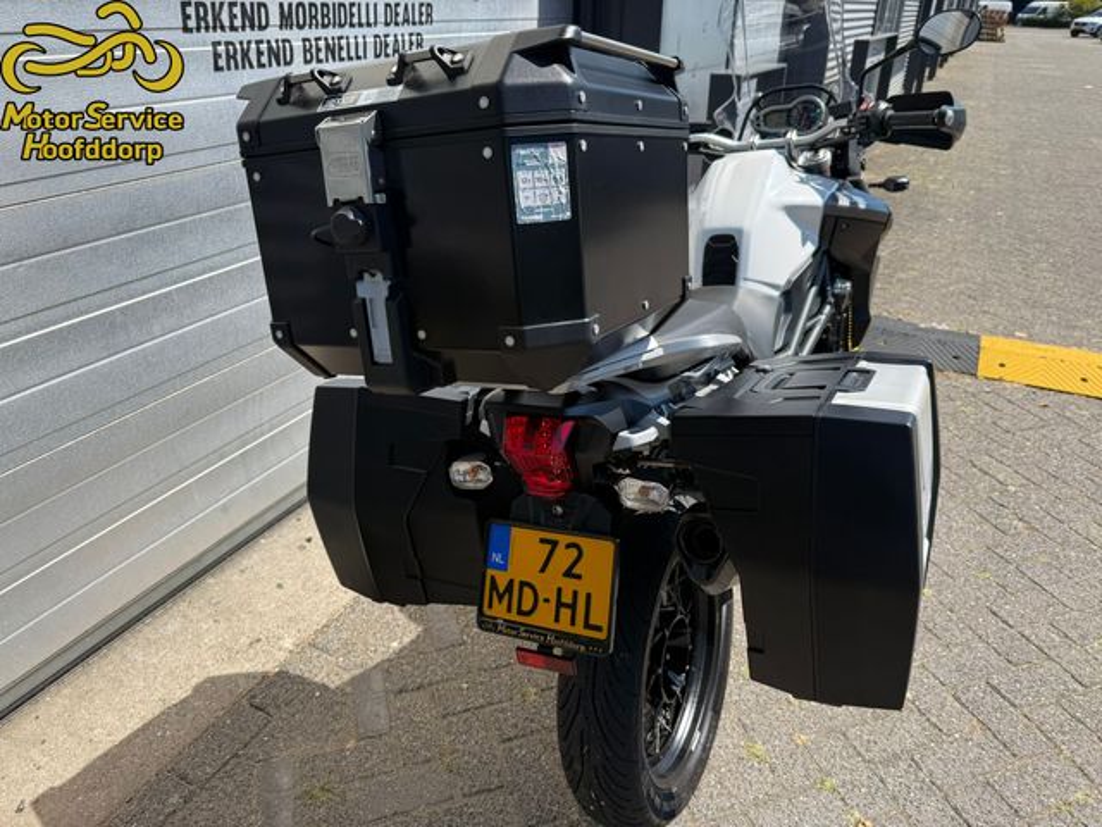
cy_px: 414
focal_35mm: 24
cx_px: 551
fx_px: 764
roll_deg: -1.7
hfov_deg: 71.6
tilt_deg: -26.5
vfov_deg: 56.8
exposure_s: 1/2801
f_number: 1.78
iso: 80
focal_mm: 6.76
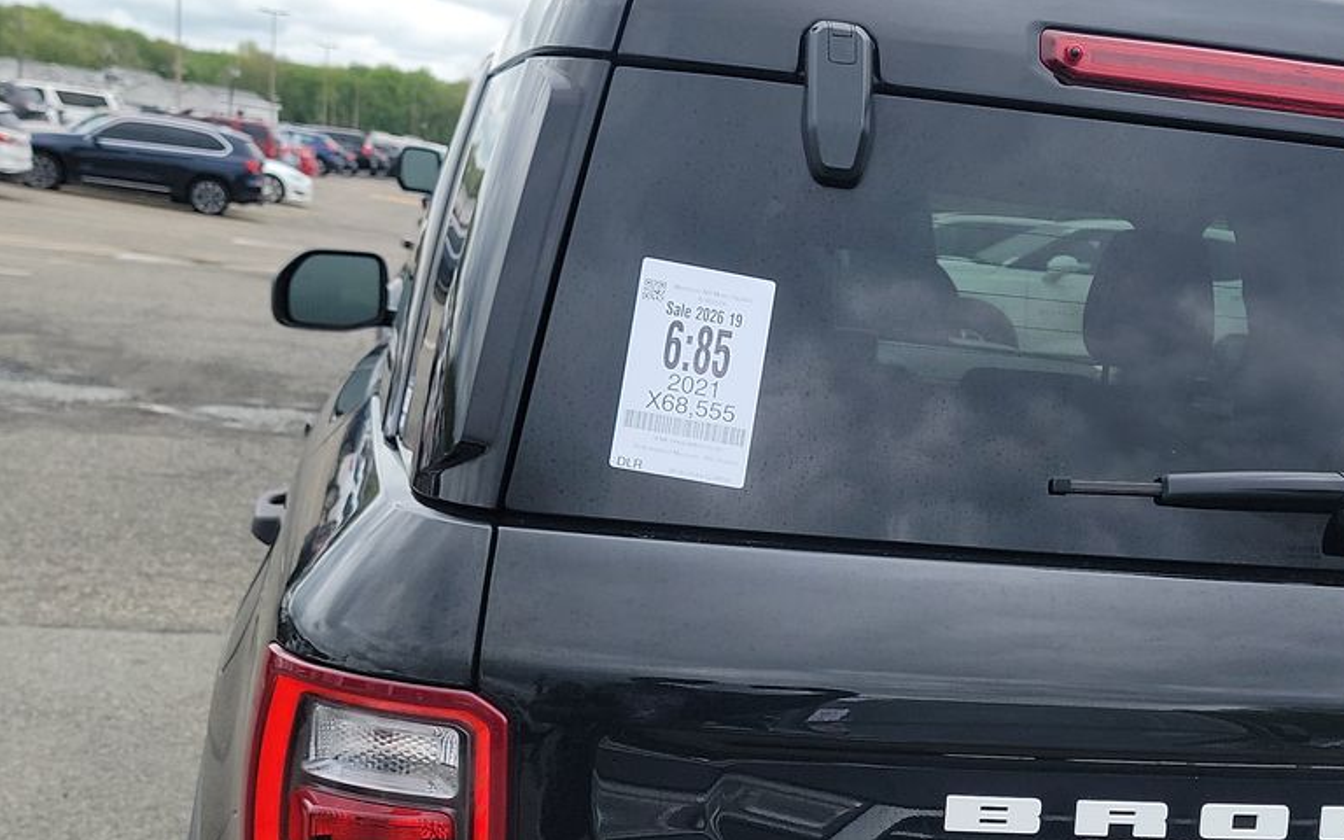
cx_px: 1088
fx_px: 1941
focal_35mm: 53
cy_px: 679
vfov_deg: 24.0
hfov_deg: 36.8
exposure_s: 1/424
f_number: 1.8
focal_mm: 6.7
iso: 50
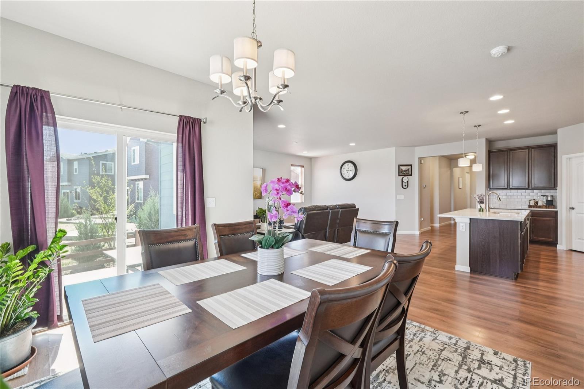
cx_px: 292
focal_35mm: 15
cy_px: 194
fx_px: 243
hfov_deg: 100.4
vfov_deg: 77.3
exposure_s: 1/8
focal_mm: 10
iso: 800
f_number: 8
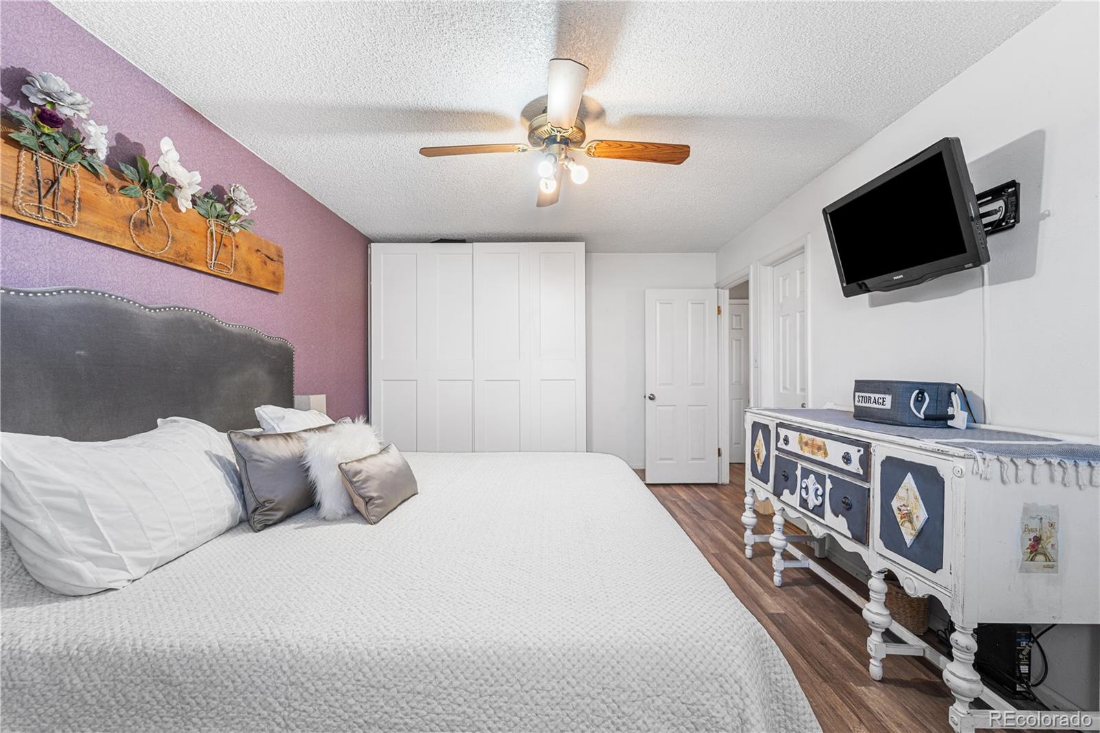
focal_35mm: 14
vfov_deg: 81.2
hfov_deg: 104.3
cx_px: 550
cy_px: 366
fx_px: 428
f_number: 7.1
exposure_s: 1/6
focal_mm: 14
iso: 640
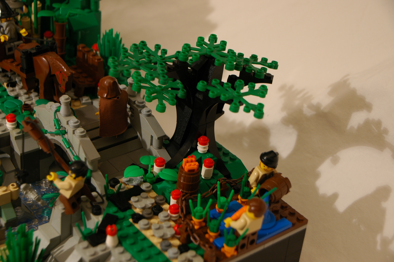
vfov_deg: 19.7
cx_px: 197
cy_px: 131
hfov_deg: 29.3
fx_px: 754
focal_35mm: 69
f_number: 4.5
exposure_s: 1/8
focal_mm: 46
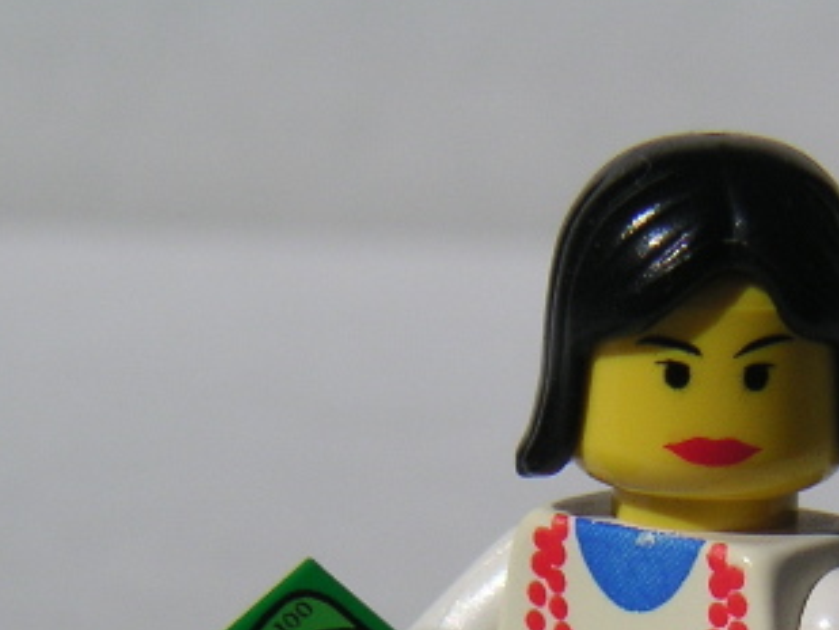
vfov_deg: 9.7
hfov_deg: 13.1
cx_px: 578
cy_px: 777
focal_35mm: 150
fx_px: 3637
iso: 50
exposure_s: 1/750
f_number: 6.7
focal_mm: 9
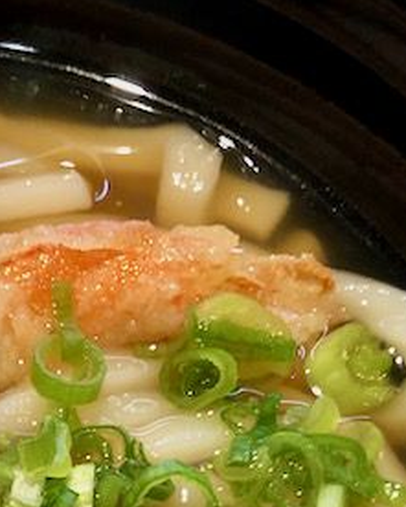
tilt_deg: -62.7
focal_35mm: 99
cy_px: 592
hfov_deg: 14.8
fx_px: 1486
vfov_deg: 18.4
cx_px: -141
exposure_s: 1/24
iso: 40
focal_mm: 3.99
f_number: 1.8
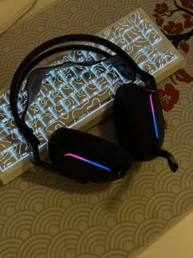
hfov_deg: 30.3
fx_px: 357
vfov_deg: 39.7
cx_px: 96
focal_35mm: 48
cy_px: 129
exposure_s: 1/50
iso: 125
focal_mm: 6.76
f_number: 1.78
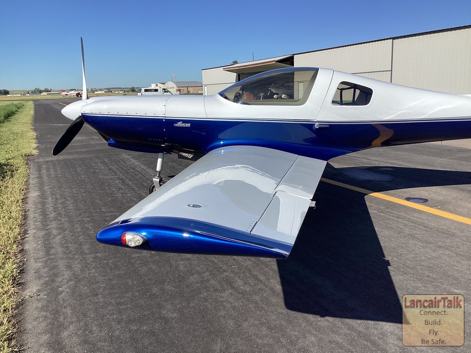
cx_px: 236
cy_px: 176
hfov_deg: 58.4
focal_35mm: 31
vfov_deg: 45.4
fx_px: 422
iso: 25
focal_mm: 3.3
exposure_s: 1/1942
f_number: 2.4
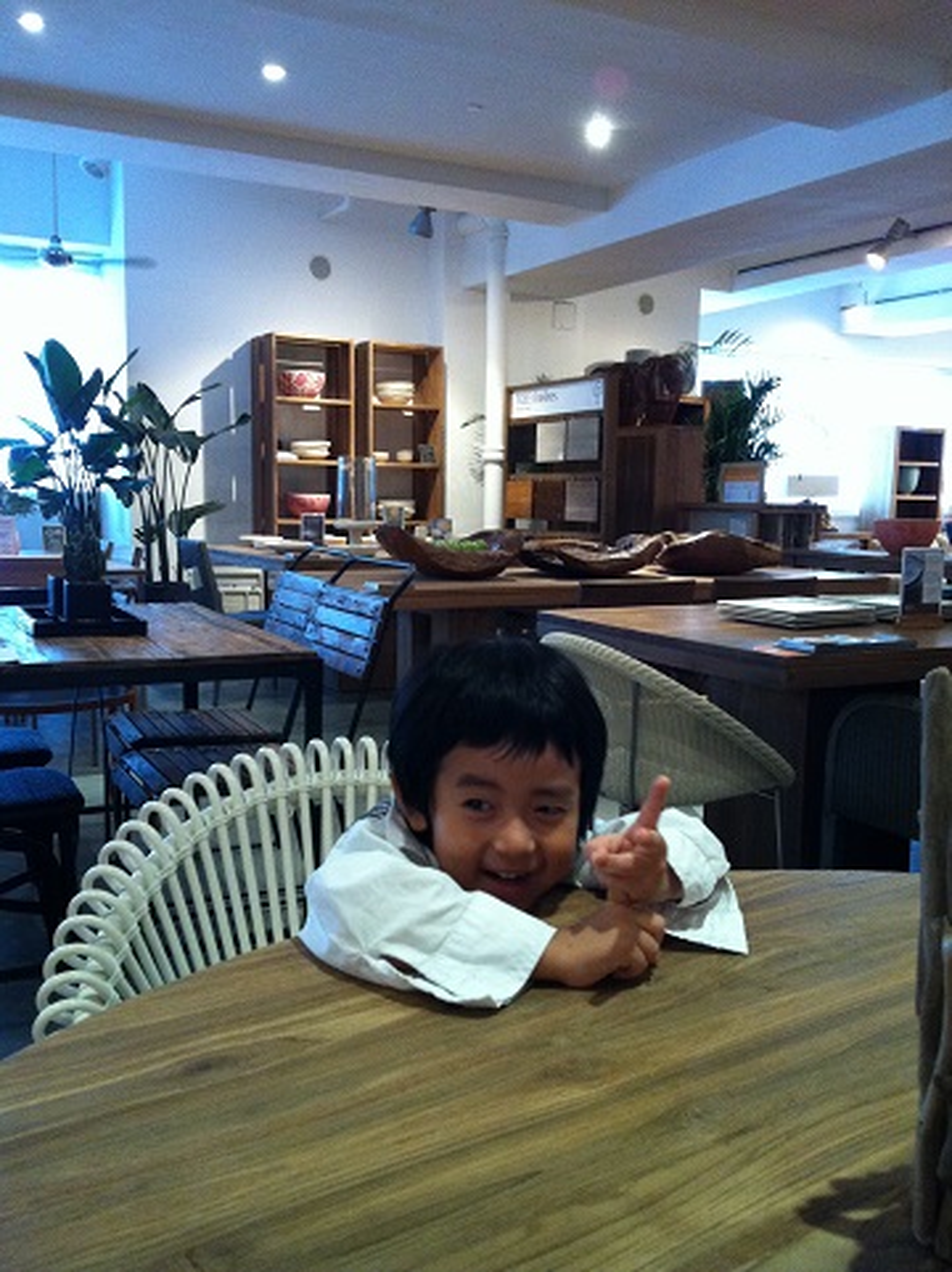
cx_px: 476
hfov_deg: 40.6
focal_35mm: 35
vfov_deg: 52.7
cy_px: 636
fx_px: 1285
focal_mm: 3.85
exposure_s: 1/15
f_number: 2.8
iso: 320
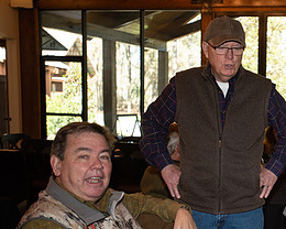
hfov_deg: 26.5
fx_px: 567
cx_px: 300
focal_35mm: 67
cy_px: 165
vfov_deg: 22.6
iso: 400
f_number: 2.8
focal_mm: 32
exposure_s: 1/200
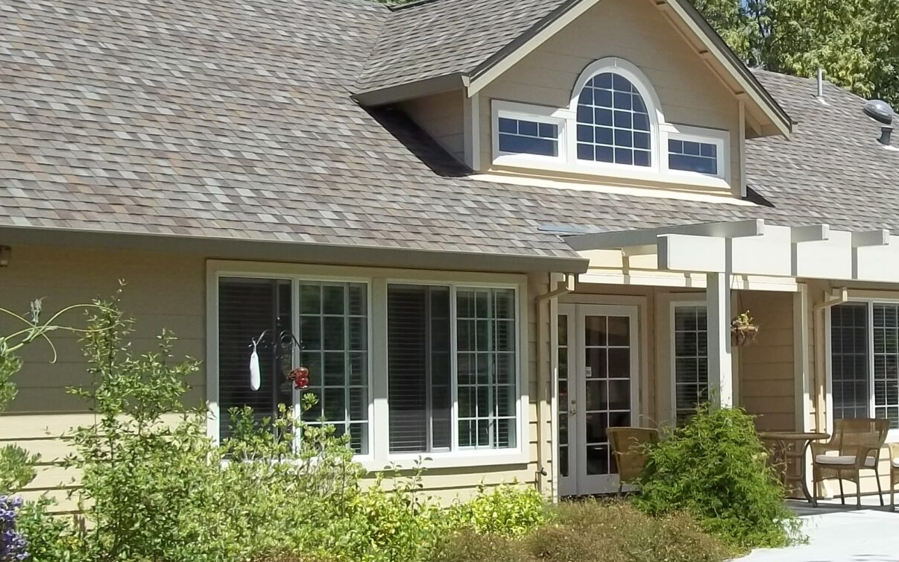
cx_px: 667
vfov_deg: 18.1
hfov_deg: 28.2
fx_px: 1764
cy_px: 347
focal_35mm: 72
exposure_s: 1/125
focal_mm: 5.7
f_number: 8.8
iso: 64
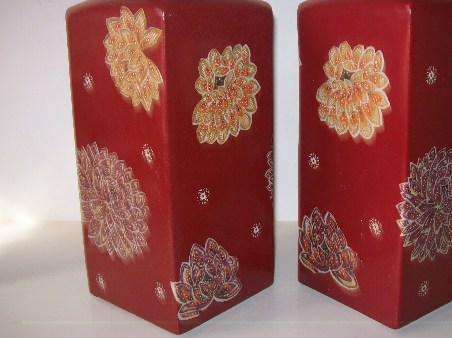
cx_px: 275
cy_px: 148
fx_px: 600
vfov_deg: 31.5
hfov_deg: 41.0
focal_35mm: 46
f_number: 2.7
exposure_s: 1/64
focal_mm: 6
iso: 80
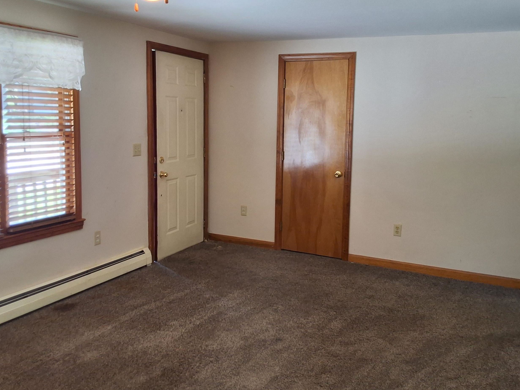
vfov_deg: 40.6
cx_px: 264
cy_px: 175
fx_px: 526
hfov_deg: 52.6
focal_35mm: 35
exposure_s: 1/40
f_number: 1.9
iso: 64
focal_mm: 2.91
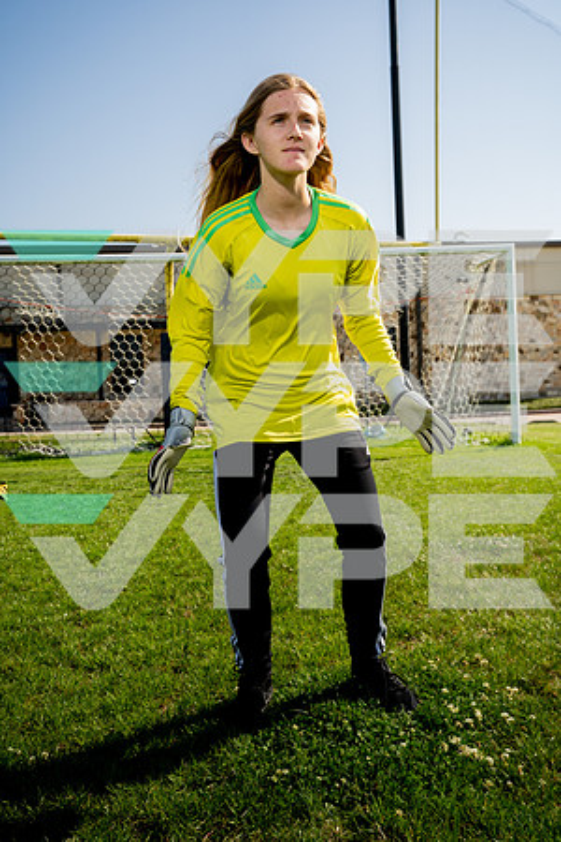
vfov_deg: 50.7
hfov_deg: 35.1
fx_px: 888
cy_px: 421
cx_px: 280
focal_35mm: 38
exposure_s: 1/250
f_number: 7.1
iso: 200
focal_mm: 38
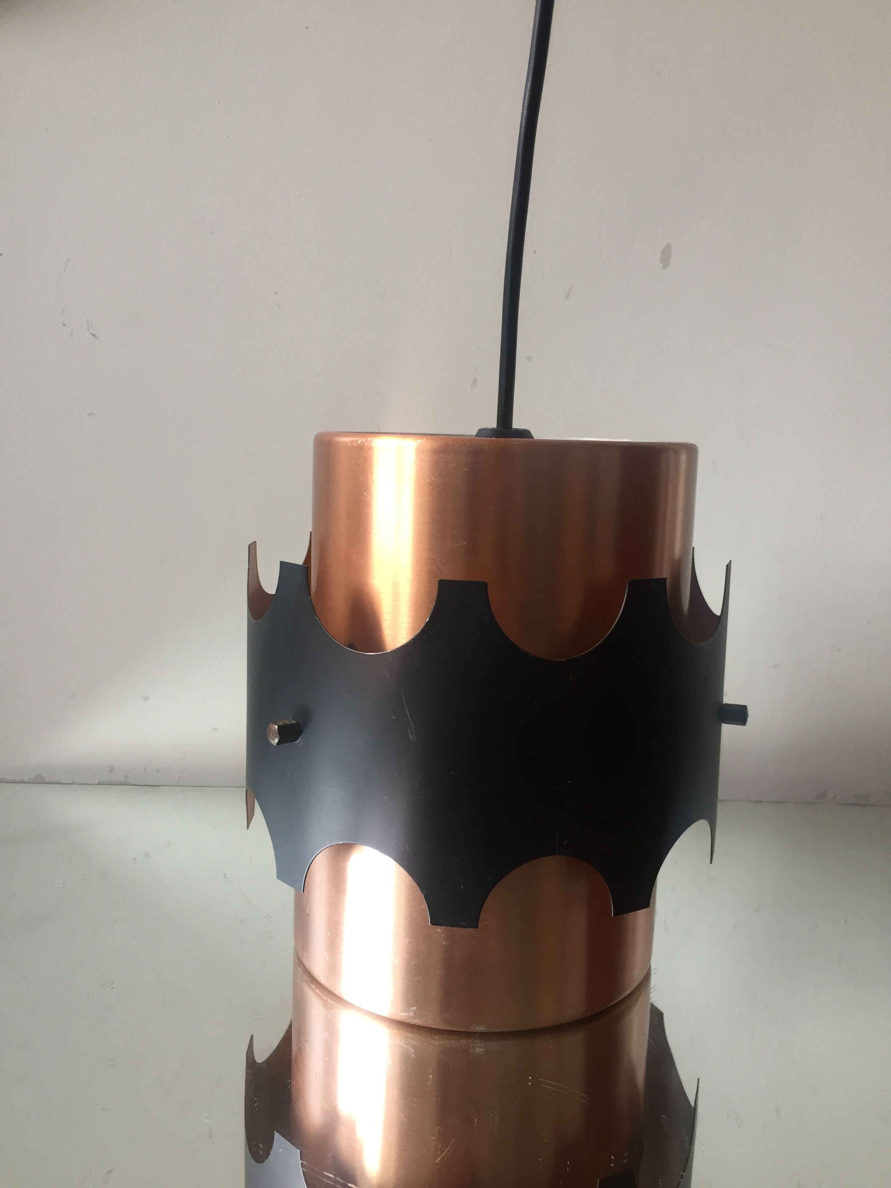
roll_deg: -1.5
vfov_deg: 61.7
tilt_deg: -8.6
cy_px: 594
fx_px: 995
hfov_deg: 48.2
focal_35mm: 29
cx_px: 446
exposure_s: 1/33
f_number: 2.2
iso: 100
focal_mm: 4.15
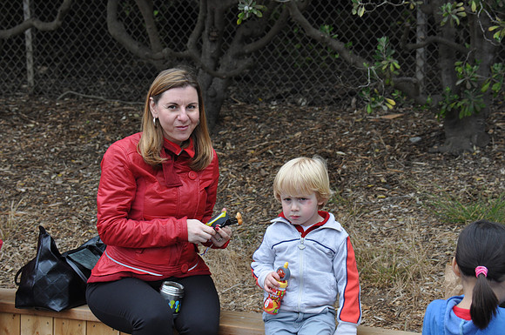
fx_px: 1366
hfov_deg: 20.9
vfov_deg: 14.0
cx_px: 252
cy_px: 168
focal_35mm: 98
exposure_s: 1/500
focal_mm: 65
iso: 320
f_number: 5.6
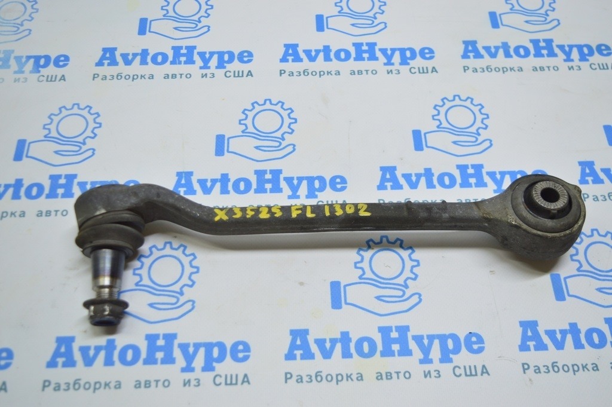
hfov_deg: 48.0
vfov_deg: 33.0
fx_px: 688
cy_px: 204
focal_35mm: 40
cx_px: 306
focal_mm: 27
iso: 400
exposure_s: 1/60
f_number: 4
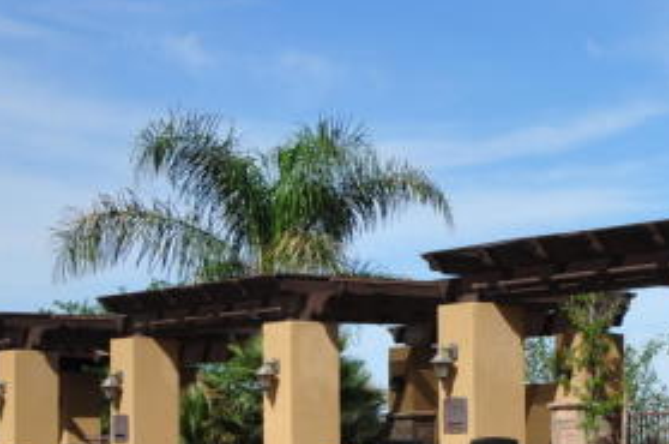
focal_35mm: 112
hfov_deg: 16.0
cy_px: 396
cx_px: 1129
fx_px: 2078
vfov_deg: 12.1
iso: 200
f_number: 10
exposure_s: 1/400
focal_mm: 18
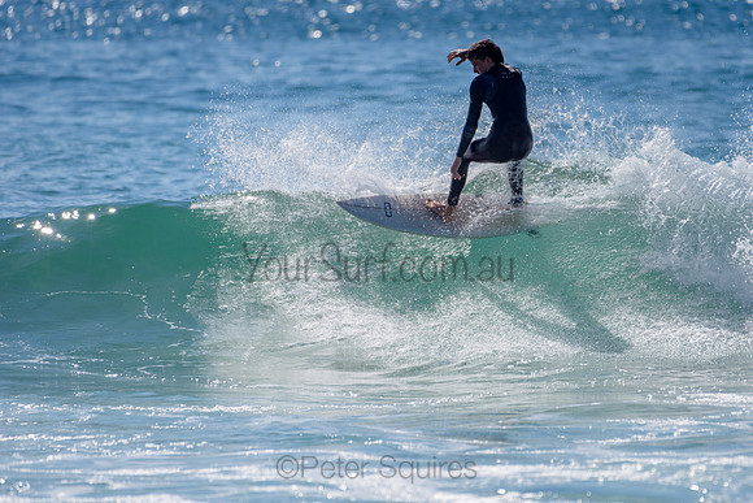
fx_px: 12828
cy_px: 228
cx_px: 462
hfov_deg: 3.4
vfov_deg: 2.2
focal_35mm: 613
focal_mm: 500
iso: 100
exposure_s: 1/2000
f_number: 5.6
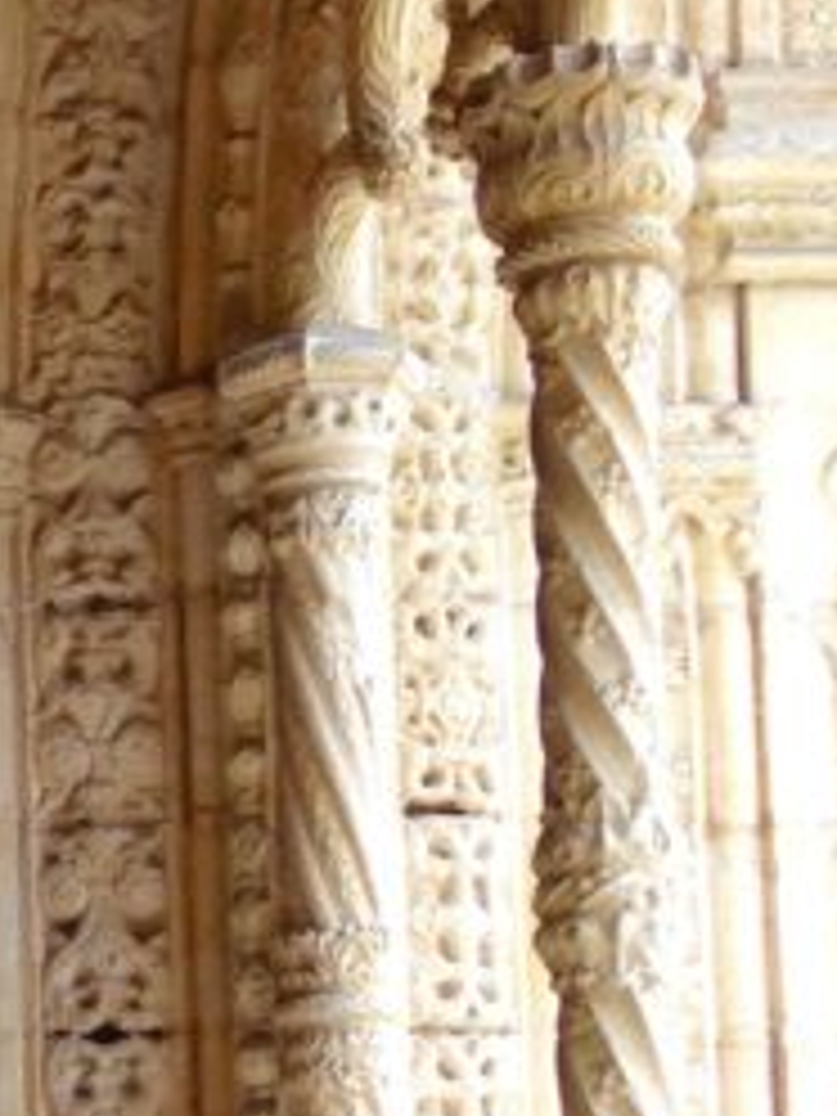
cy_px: 1112
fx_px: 4385
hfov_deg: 10.2
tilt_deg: +5.5
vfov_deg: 14.3
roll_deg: +0.9
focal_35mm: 136
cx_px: -738
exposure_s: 1/210
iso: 50
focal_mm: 4.12
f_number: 2.4
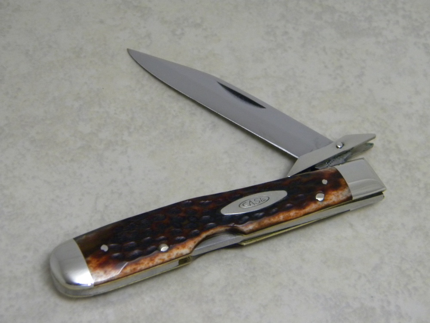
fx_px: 1031
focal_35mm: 83
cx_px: 215
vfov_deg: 17.8
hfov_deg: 23.6
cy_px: 162
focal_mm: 15.1
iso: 400
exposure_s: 1/20.6
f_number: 4.5
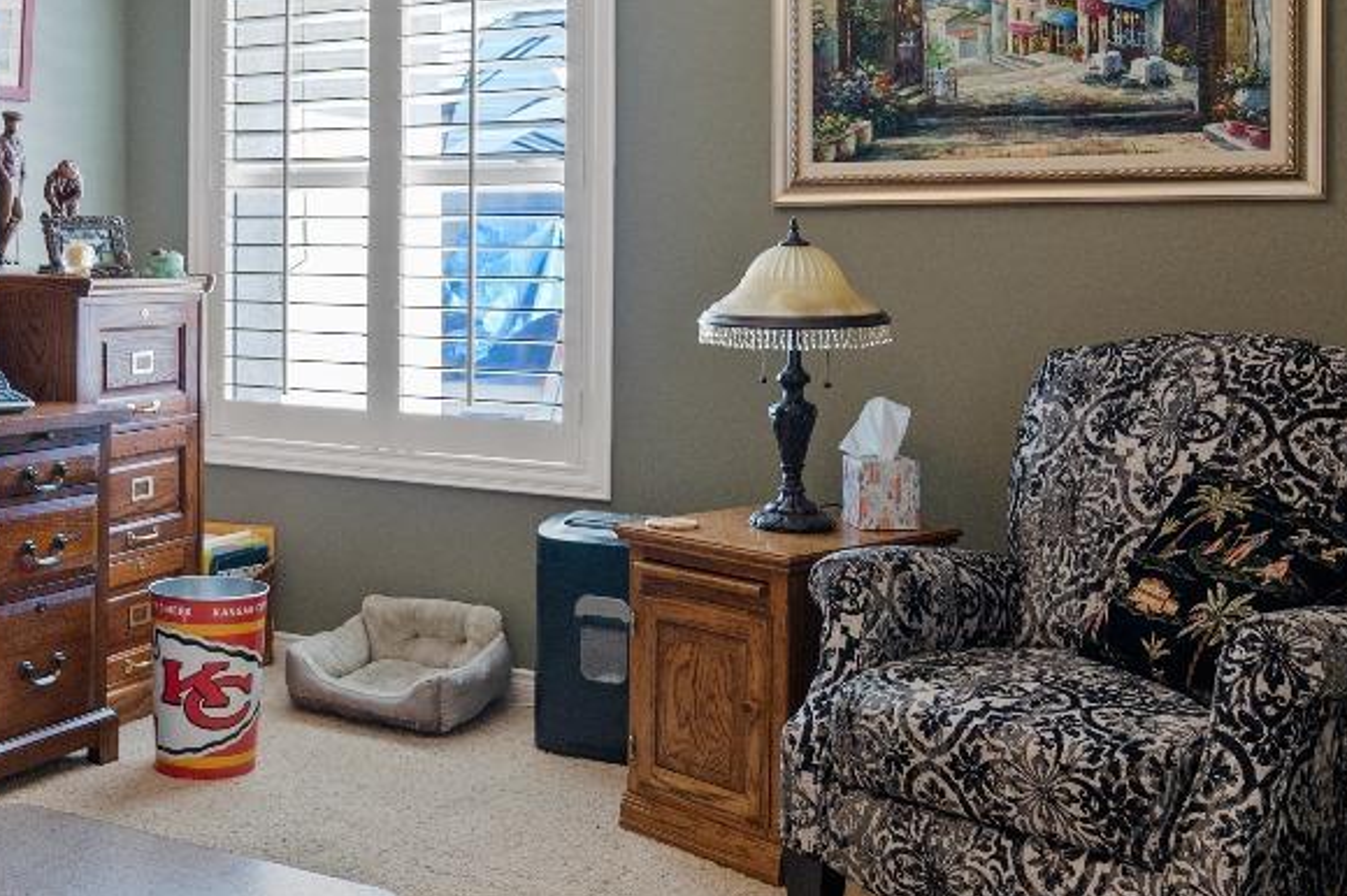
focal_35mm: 44
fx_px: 1645
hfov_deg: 43.4
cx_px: 374
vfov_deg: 30.3
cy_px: 299
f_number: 2.8
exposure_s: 1/50
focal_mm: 17
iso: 640
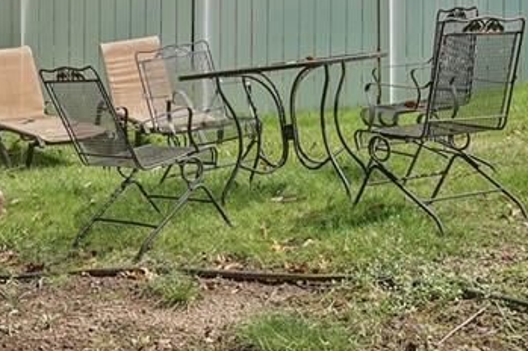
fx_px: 1040
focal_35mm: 71
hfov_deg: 28.0
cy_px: 24
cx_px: 115
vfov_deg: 18.8
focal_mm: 31
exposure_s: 1/500
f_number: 8
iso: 800
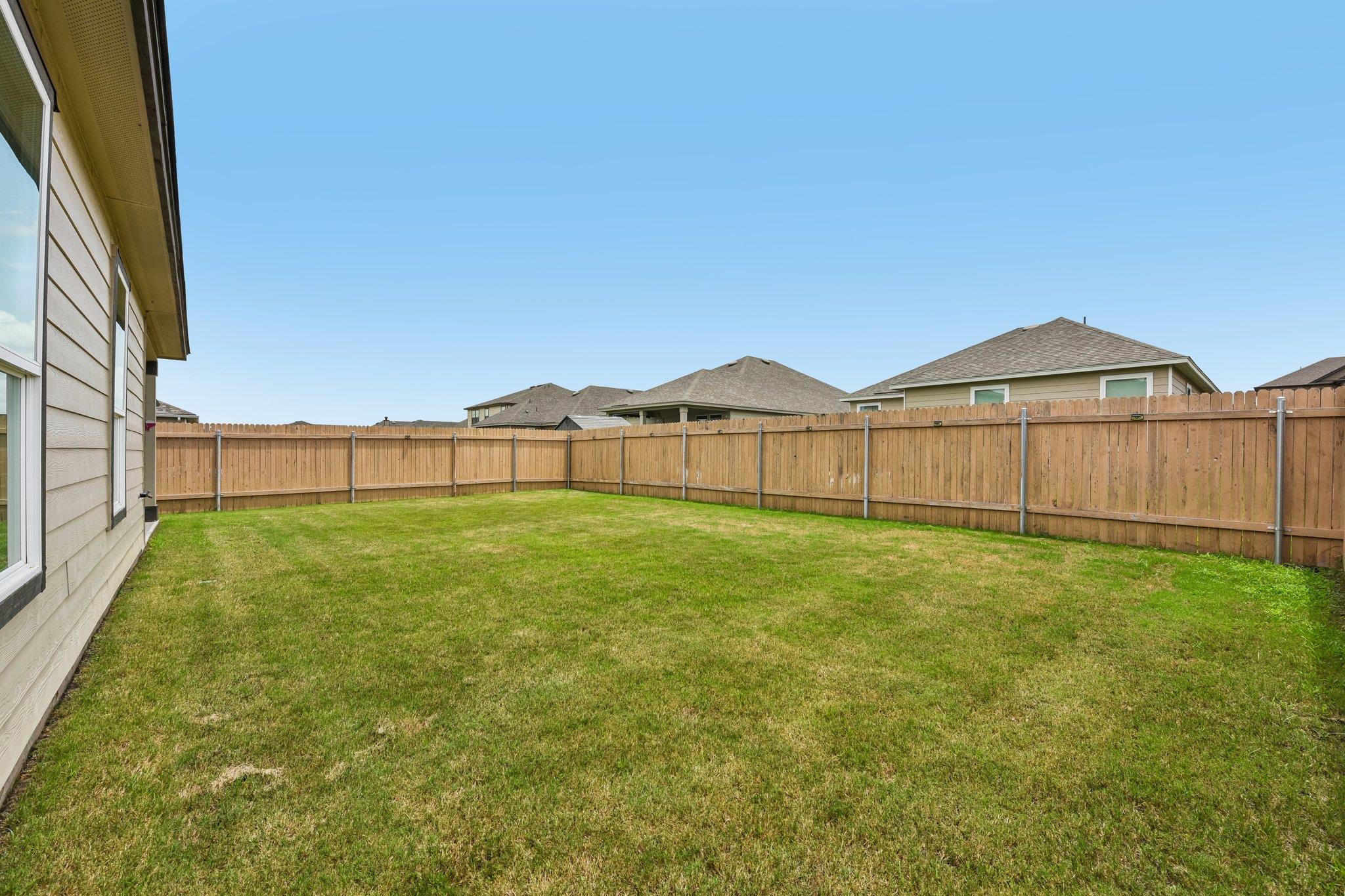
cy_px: 448
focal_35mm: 14
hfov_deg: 104.3
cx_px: 672
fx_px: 523
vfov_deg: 81.2
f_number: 8
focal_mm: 14
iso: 100
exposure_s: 1/400
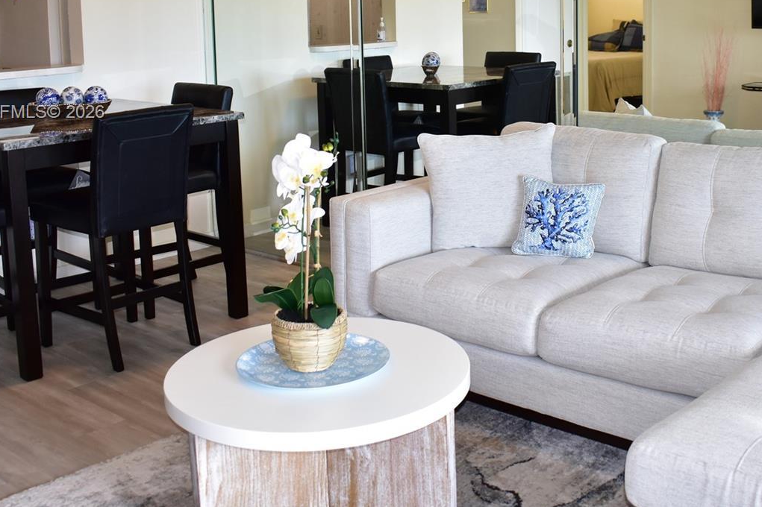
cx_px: 469
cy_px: 113
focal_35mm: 47
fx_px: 994
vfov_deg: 28.1
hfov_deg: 41.7
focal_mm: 20
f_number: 4.5
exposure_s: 1/60
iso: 720
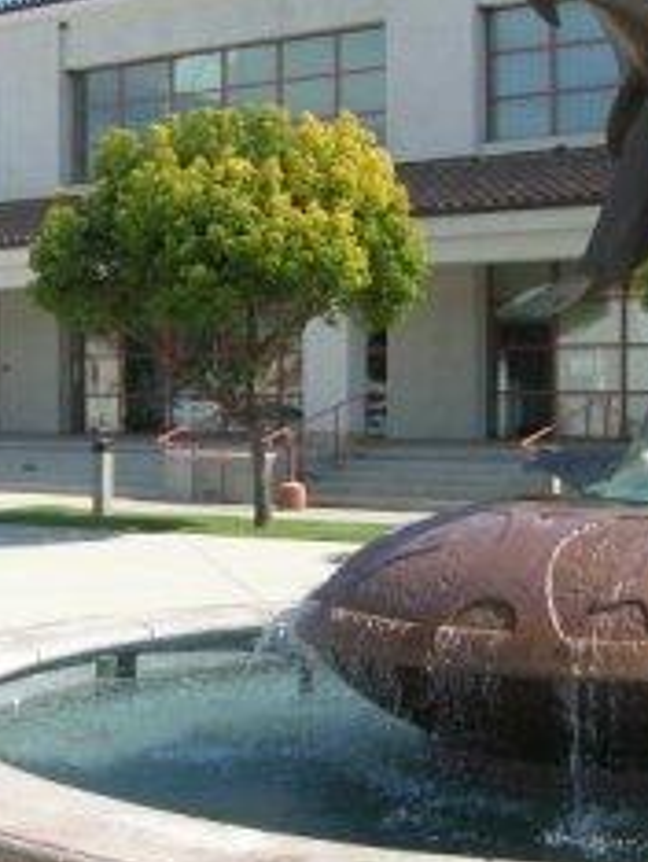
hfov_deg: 22.4
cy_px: 435
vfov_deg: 29.8
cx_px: 173
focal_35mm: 65
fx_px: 1619
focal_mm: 5.7
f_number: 4.9
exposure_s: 1/281
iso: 50
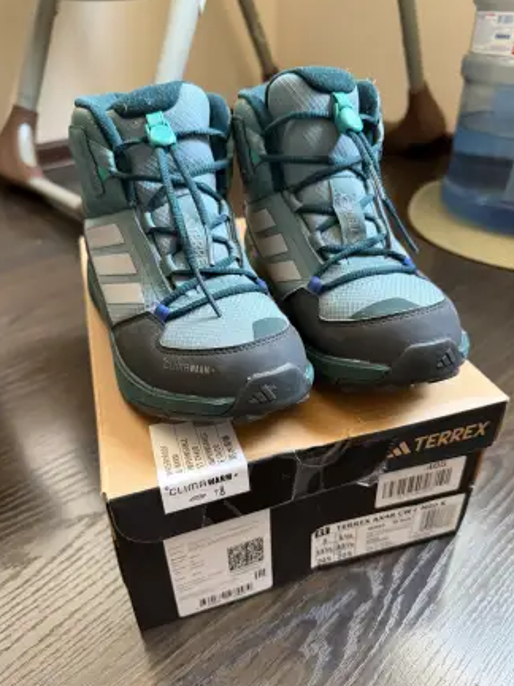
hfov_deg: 54.9
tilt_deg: -34.0
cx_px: 260
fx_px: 495
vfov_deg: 69.4
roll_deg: +1.0
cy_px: 354
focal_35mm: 25
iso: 640
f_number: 1.78
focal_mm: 6.76
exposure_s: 1/60
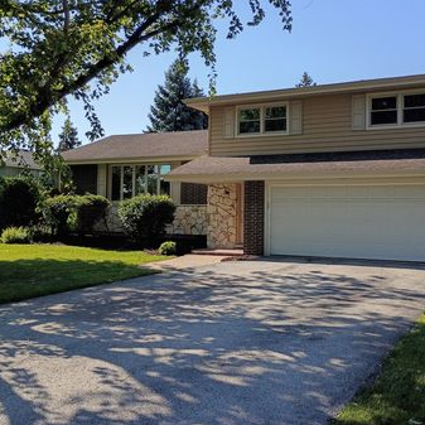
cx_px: 245
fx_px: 528
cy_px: 190
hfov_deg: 43.7
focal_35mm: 38
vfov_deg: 43.8
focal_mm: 4.27
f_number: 1.8
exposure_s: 1/926
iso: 102
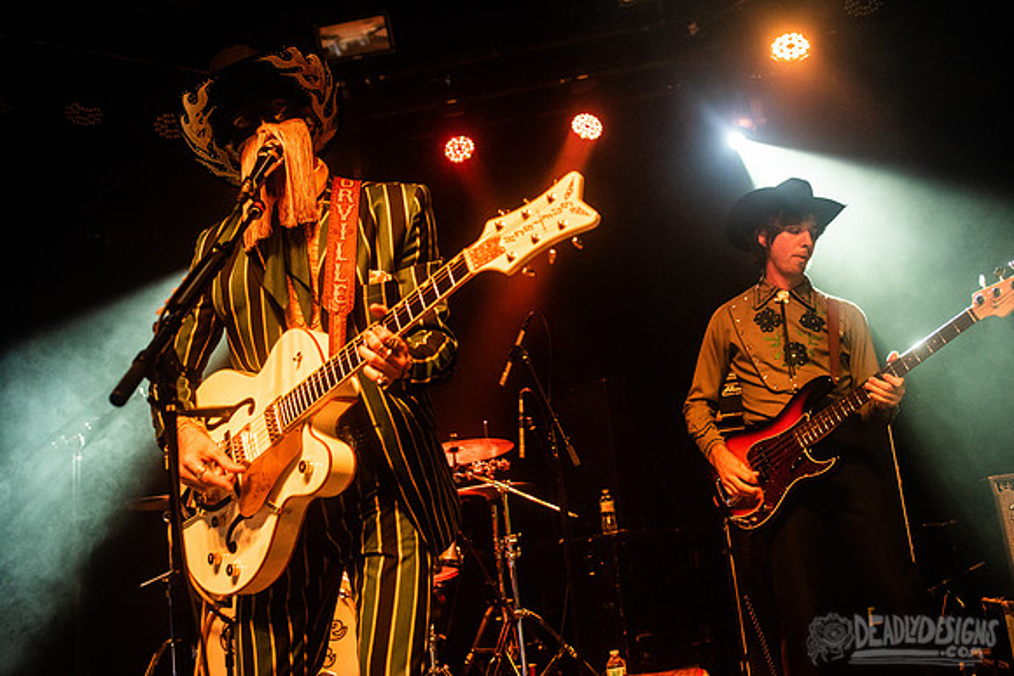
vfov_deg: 33.4
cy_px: 338
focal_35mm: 40
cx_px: 507
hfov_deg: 48.4
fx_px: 1127
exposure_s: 1/250
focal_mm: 40
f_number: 3.2
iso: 3200
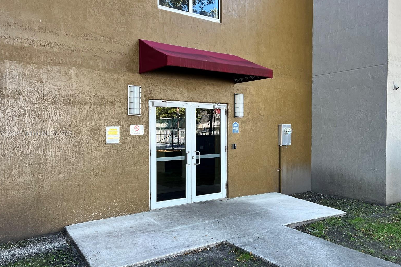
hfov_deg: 65.5
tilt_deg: -1.1
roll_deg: +0.6
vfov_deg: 46.4
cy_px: 134
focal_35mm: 28
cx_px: 196
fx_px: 312
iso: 50
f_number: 1.5
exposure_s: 1/121
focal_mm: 5.7
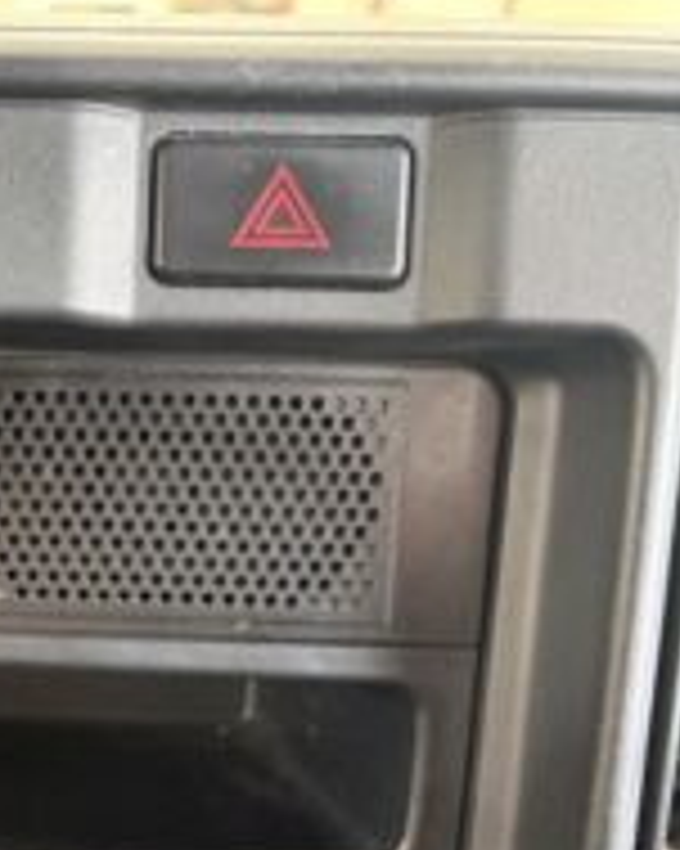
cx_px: -63
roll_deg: +0.1
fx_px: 1183
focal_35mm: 47
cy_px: 560
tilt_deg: -25.8
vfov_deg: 39.1
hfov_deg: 29.1
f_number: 1.6
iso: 500
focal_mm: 5.96
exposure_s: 1/43
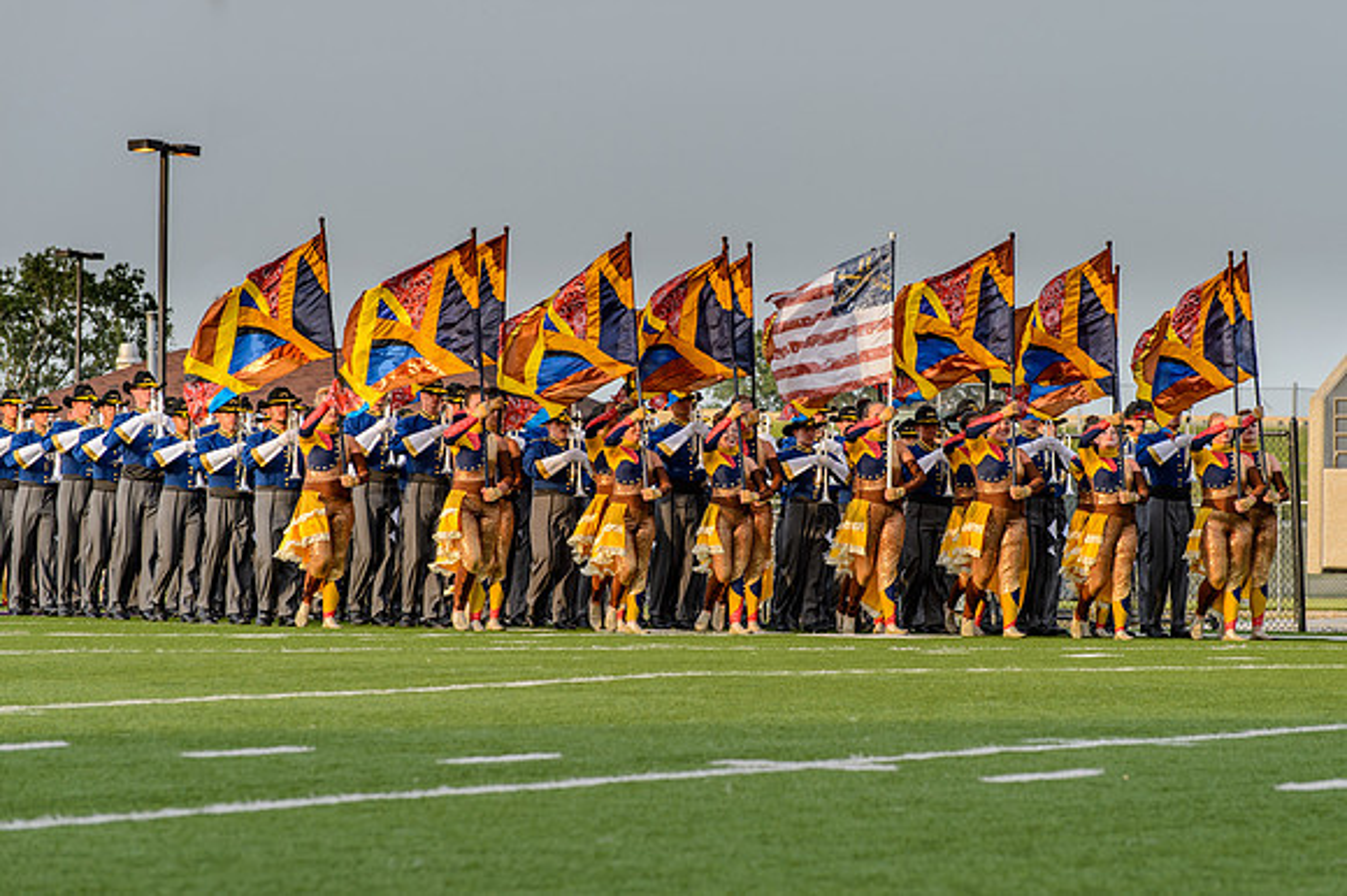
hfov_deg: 11.0
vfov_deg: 7.4
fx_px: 6974
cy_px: 446
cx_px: 758
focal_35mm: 186
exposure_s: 1/250
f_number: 8
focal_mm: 165
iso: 200
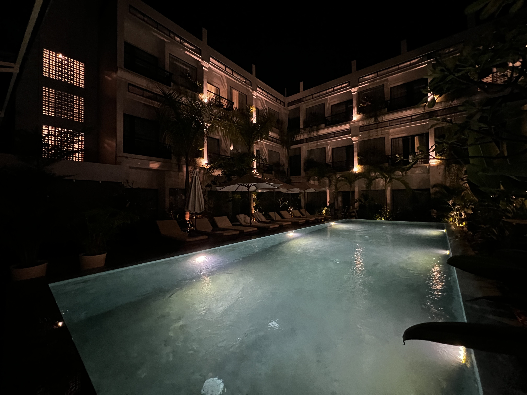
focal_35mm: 13
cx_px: 264
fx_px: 198
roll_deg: +0.5
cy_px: 198
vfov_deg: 89.9
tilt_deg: +0.8
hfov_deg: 106.2
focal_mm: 1.57
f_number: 1.8
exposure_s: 1/30
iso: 1250
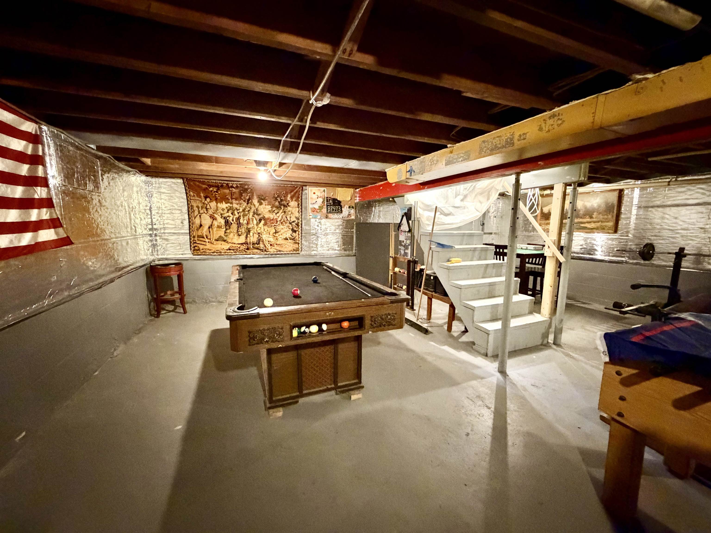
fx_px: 288
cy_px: 266
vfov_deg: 85.7
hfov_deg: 102.1
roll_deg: -0.4
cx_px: 356
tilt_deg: -7.9
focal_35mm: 14
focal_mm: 2.22
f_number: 2.2
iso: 1250
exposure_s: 1/30
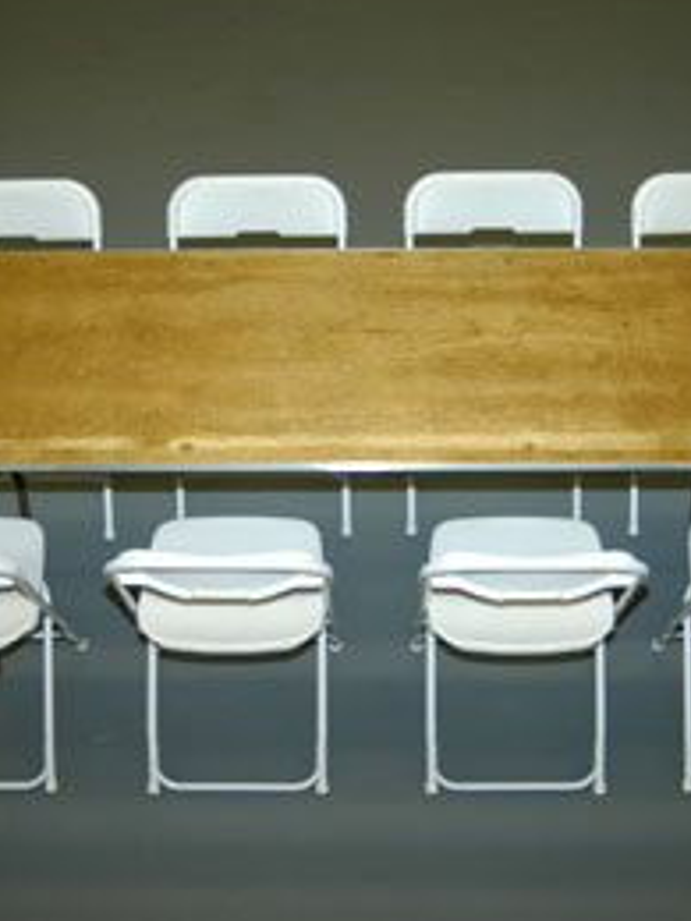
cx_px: 361
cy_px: 453
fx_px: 1650
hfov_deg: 23.6
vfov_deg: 31.2
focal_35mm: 62
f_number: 3.3
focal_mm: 28
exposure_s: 1/60
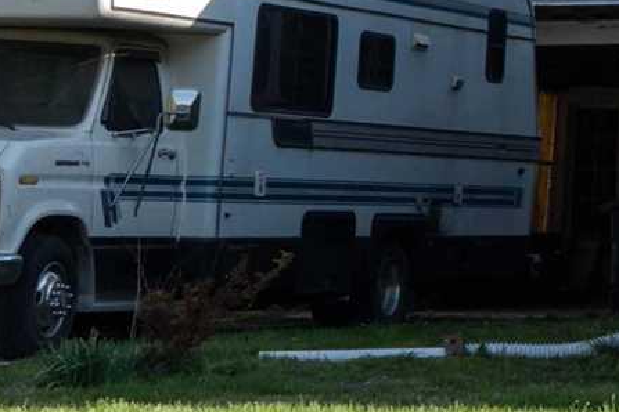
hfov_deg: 10.5
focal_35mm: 165
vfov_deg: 8.2
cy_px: -194
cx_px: 1544
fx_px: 2837
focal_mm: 24
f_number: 14
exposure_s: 1/125
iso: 250
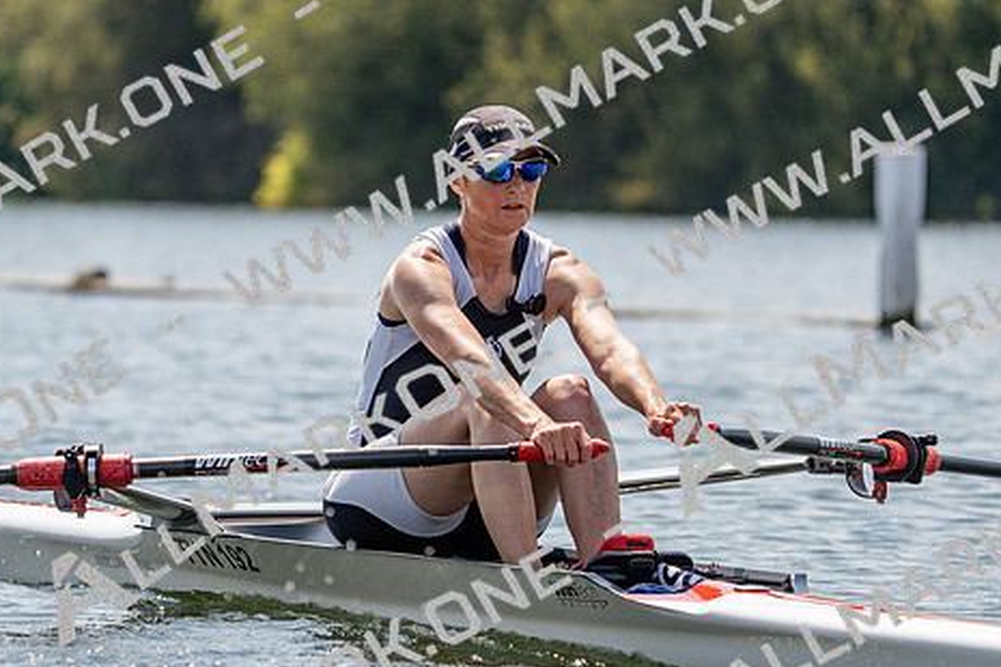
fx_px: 9231
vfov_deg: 4.1
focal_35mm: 332
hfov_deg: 6.2
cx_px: 489
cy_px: 313
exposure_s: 1/1600
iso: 200
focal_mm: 266
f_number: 5.6
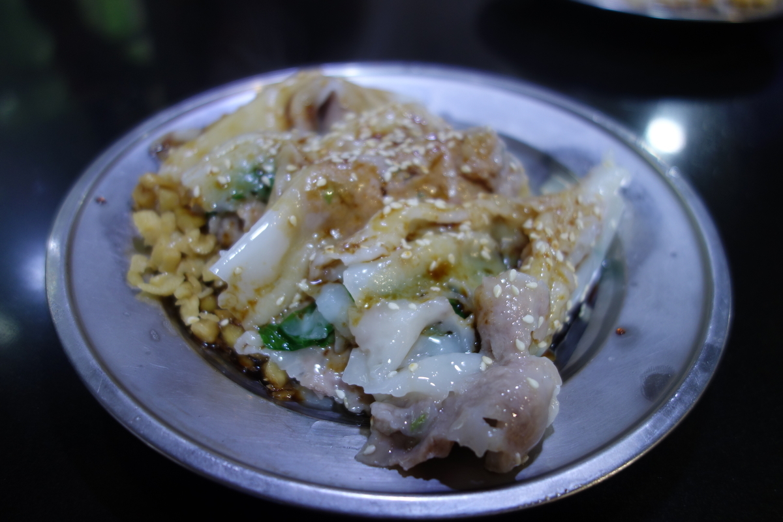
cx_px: 392
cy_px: 261
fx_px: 609
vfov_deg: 46.4
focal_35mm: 28
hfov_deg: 65.5
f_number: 1.8
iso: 125
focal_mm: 10.4
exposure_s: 1/30
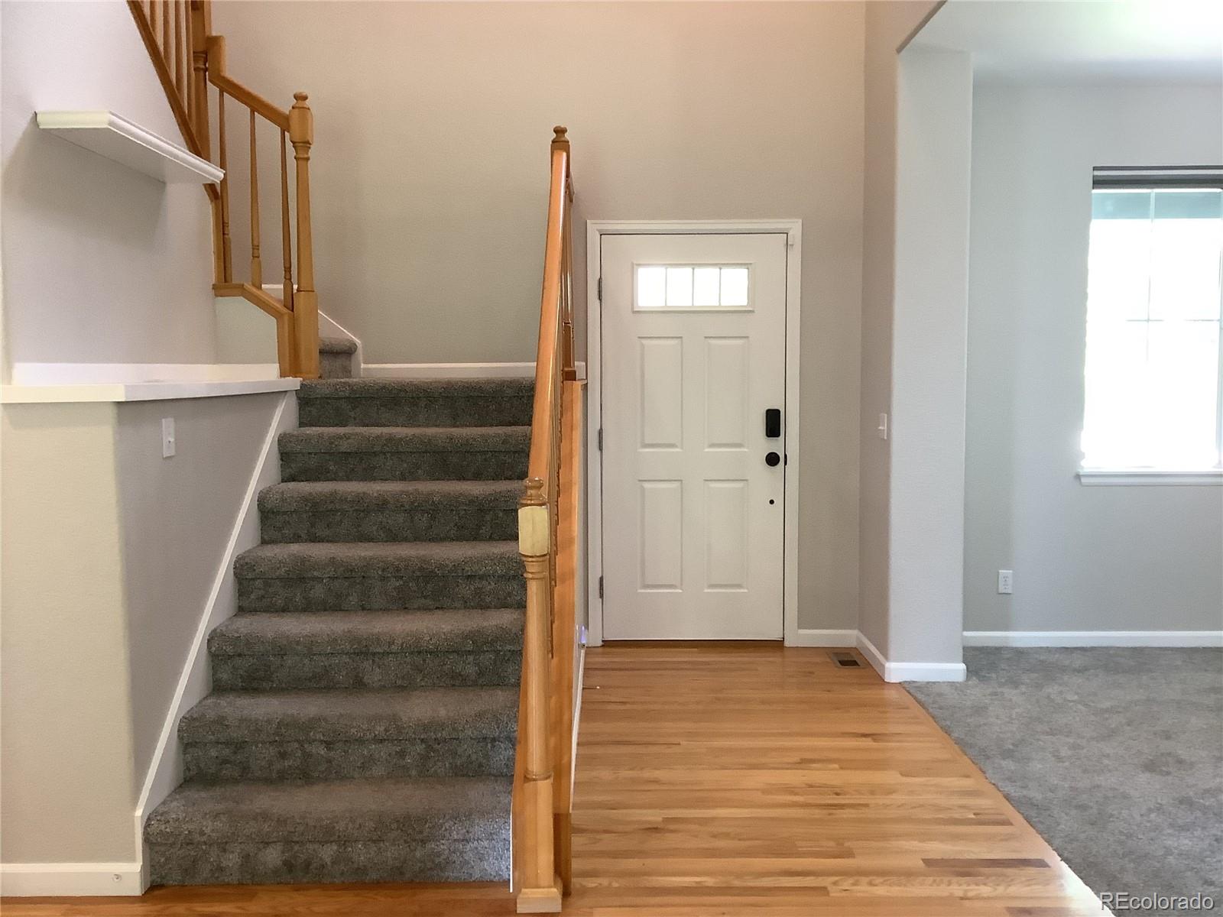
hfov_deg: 58.4
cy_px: 458
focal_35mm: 31
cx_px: 612
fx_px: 1095
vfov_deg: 45.4
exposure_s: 1/60
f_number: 2.4
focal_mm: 3.3
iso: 200
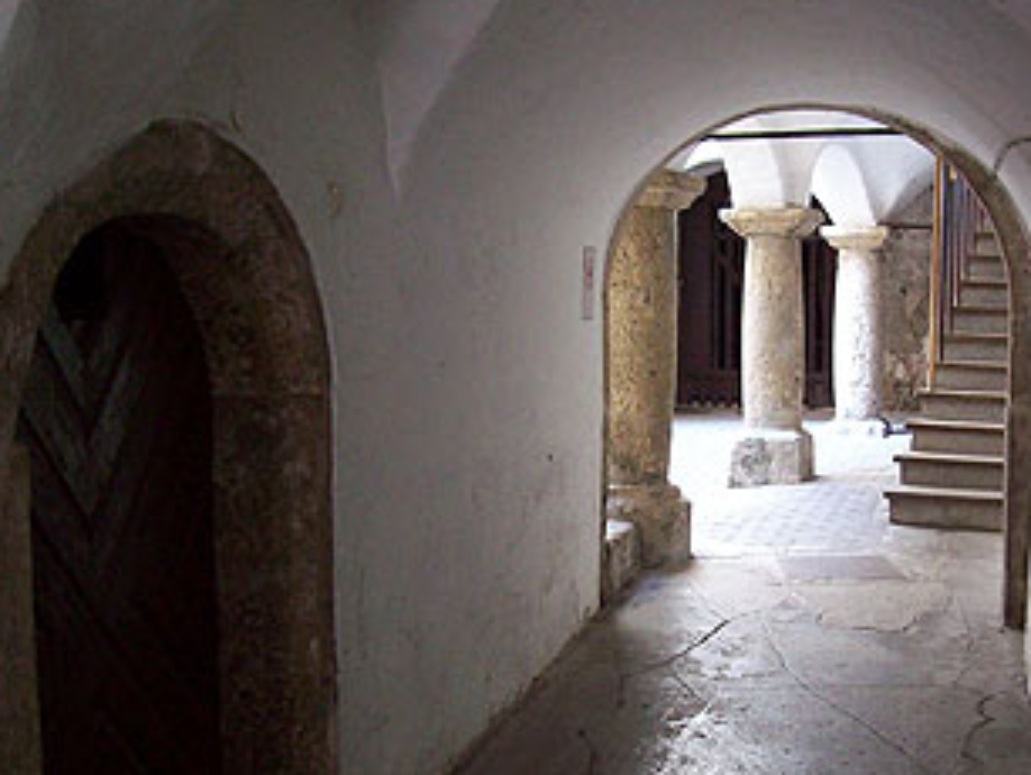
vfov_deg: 27.5
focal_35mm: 53
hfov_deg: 35.8
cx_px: 691
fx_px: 1580
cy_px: 465
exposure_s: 1/22.4
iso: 160
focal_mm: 6
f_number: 2.7
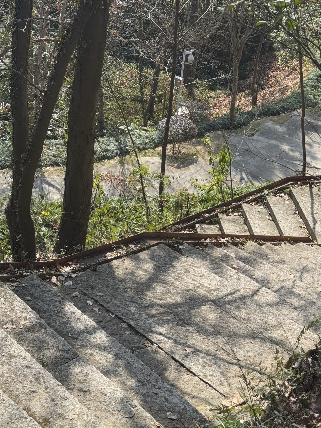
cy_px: 186
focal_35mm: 59
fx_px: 730
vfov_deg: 32.7
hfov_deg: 24.8
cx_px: 168
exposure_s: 1/1339
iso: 64
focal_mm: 6.76
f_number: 1.78
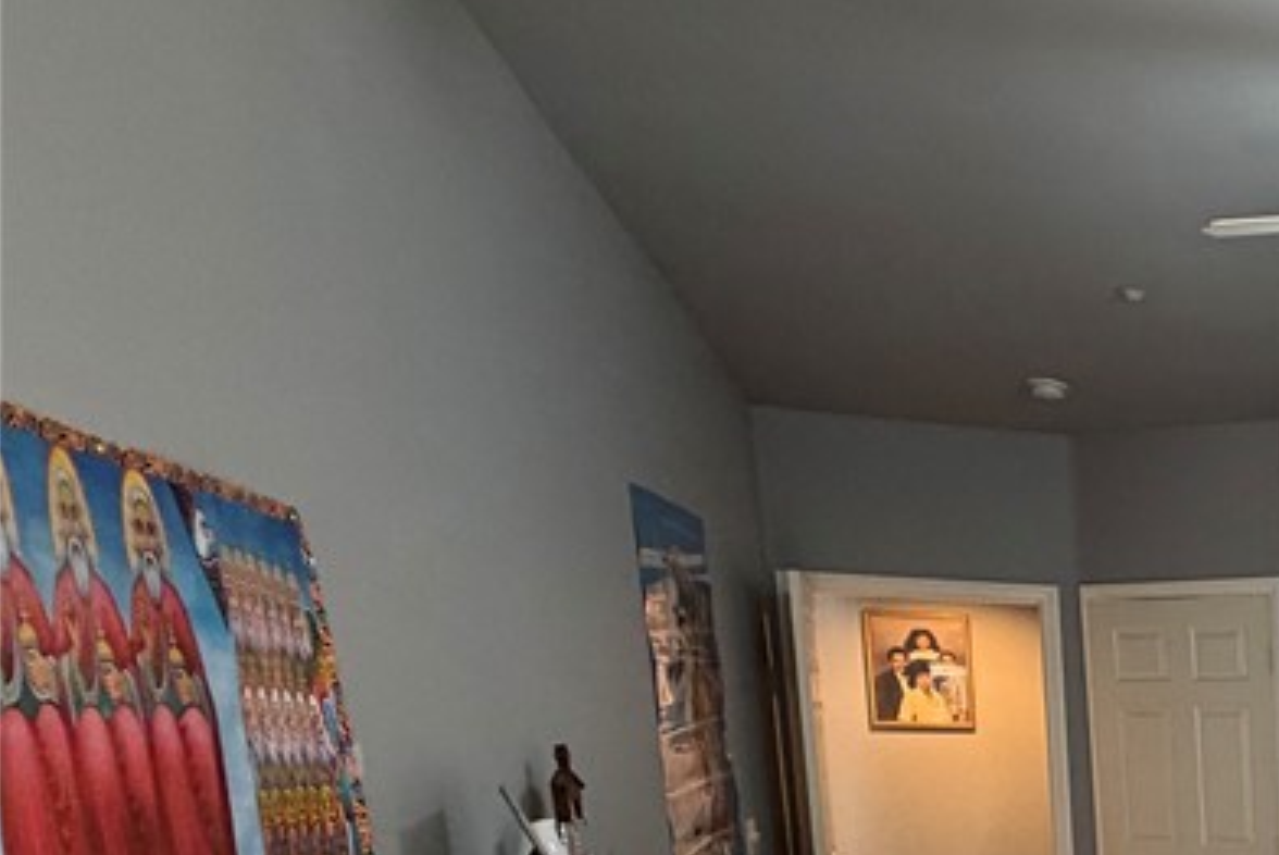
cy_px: 963
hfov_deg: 34.9
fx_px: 1351
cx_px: 1667
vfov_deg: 30.9
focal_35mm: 38
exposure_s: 1/60
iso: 320
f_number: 2.2
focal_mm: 2.22
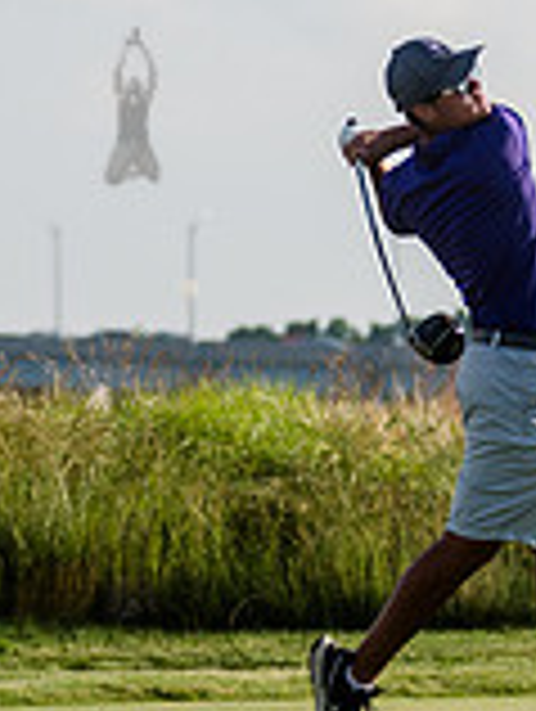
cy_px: 322
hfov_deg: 4.2
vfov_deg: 5.6
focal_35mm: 352
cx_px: 712
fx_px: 7248
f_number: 3.5
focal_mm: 100
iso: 125
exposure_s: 1/2000
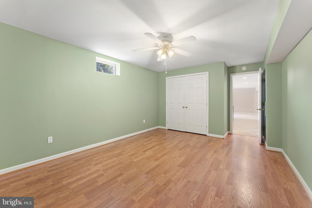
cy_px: 104
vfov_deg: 81.2
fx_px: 121
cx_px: 156
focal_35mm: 14
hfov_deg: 104.3
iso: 500
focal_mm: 14
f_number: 8
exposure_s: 1/1.67
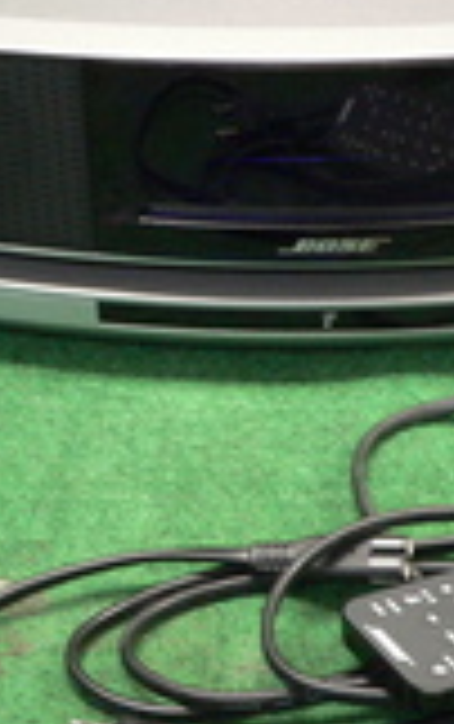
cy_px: 322
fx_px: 1974
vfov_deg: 20.8
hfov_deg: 13.1
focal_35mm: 100
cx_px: 198
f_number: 2.8
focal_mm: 6.7
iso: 200
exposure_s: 1/10
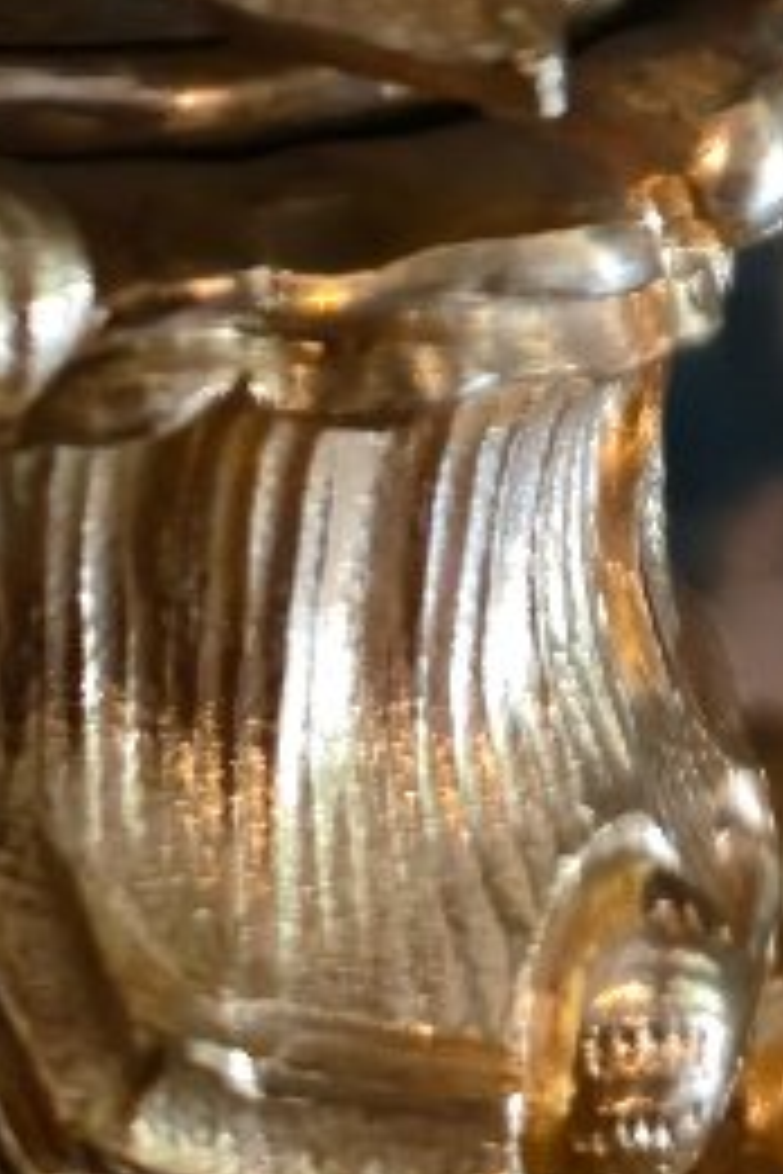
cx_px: 346
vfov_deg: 15.1
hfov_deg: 12.5
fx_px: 3588
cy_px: -1174
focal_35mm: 110
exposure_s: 1/25
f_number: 1.8
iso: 640
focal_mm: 5.4
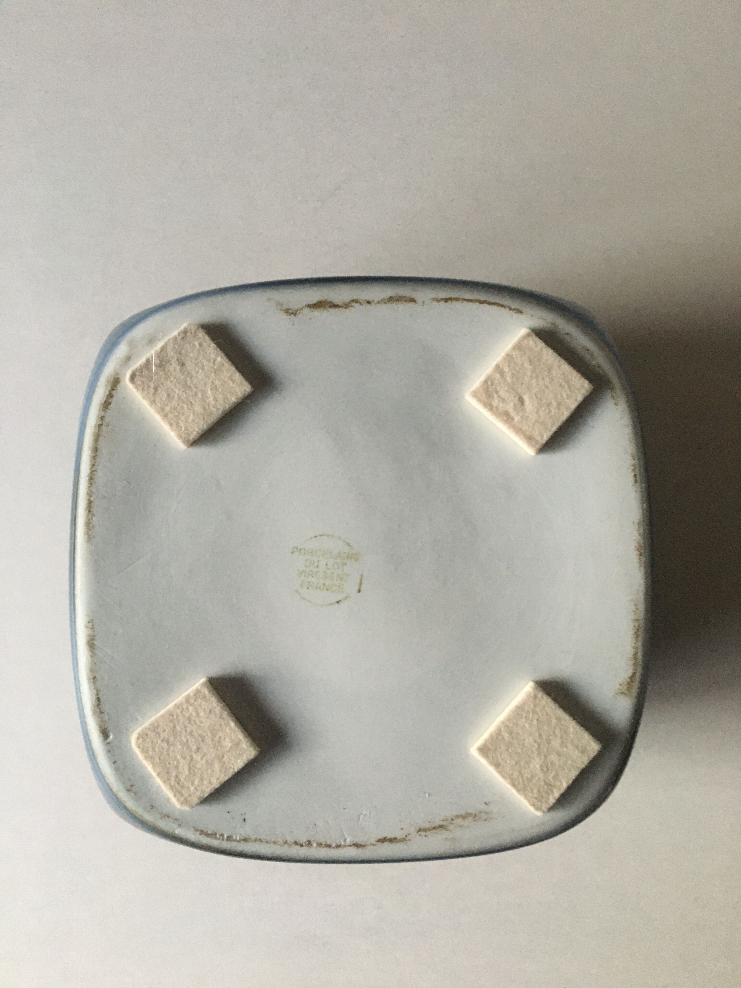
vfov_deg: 61.7
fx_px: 828
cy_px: 494
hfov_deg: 48.2
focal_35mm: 29
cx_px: 370
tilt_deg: -85.9
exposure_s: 1/25
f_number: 2.2
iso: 200
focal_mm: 4.15
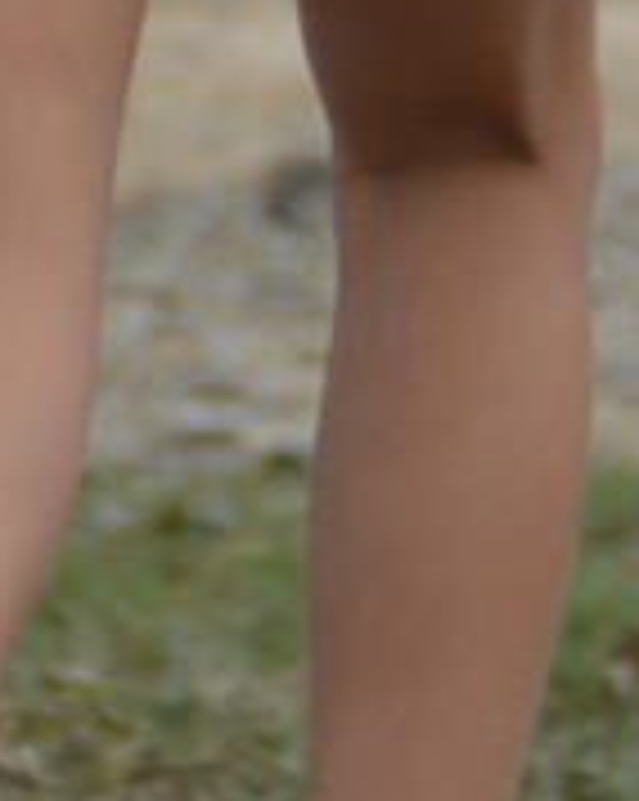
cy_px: -650
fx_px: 51775
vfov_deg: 0.9
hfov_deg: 0.7
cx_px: 549
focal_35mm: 2186
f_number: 6
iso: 280
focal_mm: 135
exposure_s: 1/500
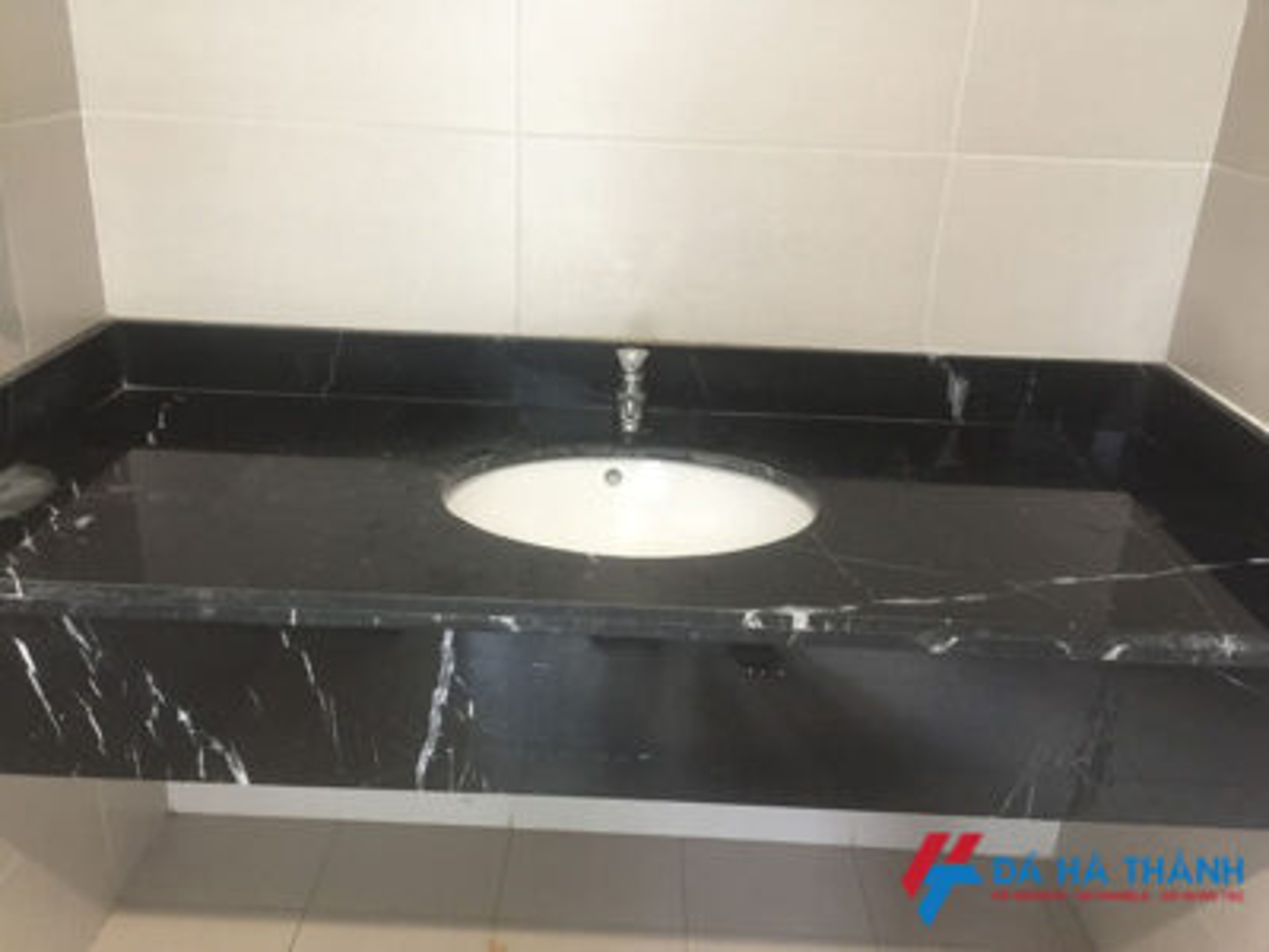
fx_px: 1063
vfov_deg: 48.2
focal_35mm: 29
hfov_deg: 61.7
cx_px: 634
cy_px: 476
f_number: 2.2
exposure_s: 1/10
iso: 125
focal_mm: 4.15
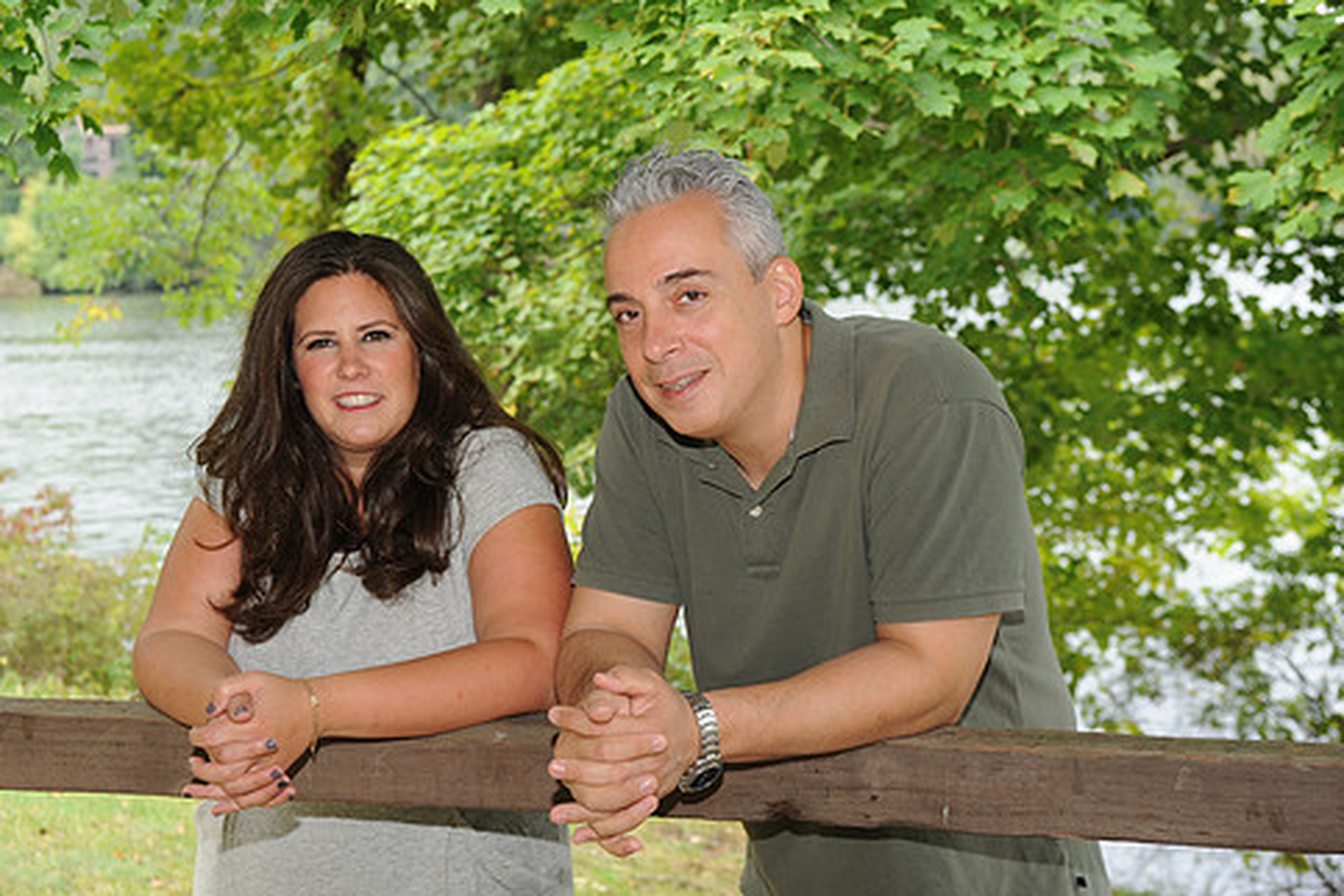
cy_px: 490
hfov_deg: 30.5
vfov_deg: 20.6
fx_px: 2464
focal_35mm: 66
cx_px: 629
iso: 500
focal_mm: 55
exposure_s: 1/160
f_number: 6.3
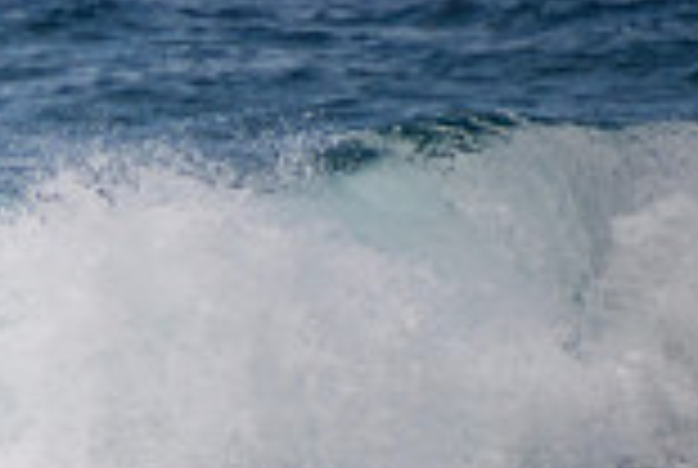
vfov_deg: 0.7
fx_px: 39901
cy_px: 511
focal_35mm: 2054
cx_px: -658
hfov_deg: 1.0
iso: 320
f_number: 5.6
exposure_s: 1/2000
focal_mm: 400
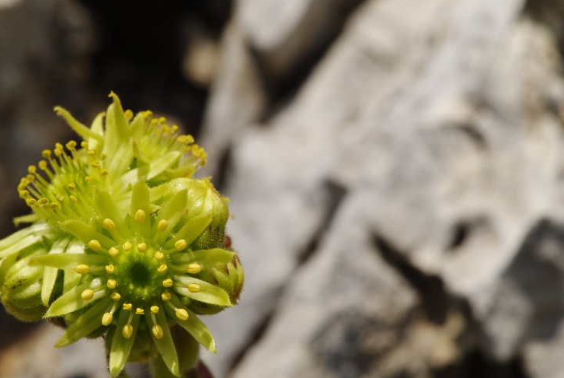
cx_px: 257
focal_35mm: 141
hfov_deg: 14.6
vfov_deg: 9.8
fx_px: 2205
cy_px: 203
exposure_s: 1/125
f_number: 14
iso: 100
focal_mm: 85
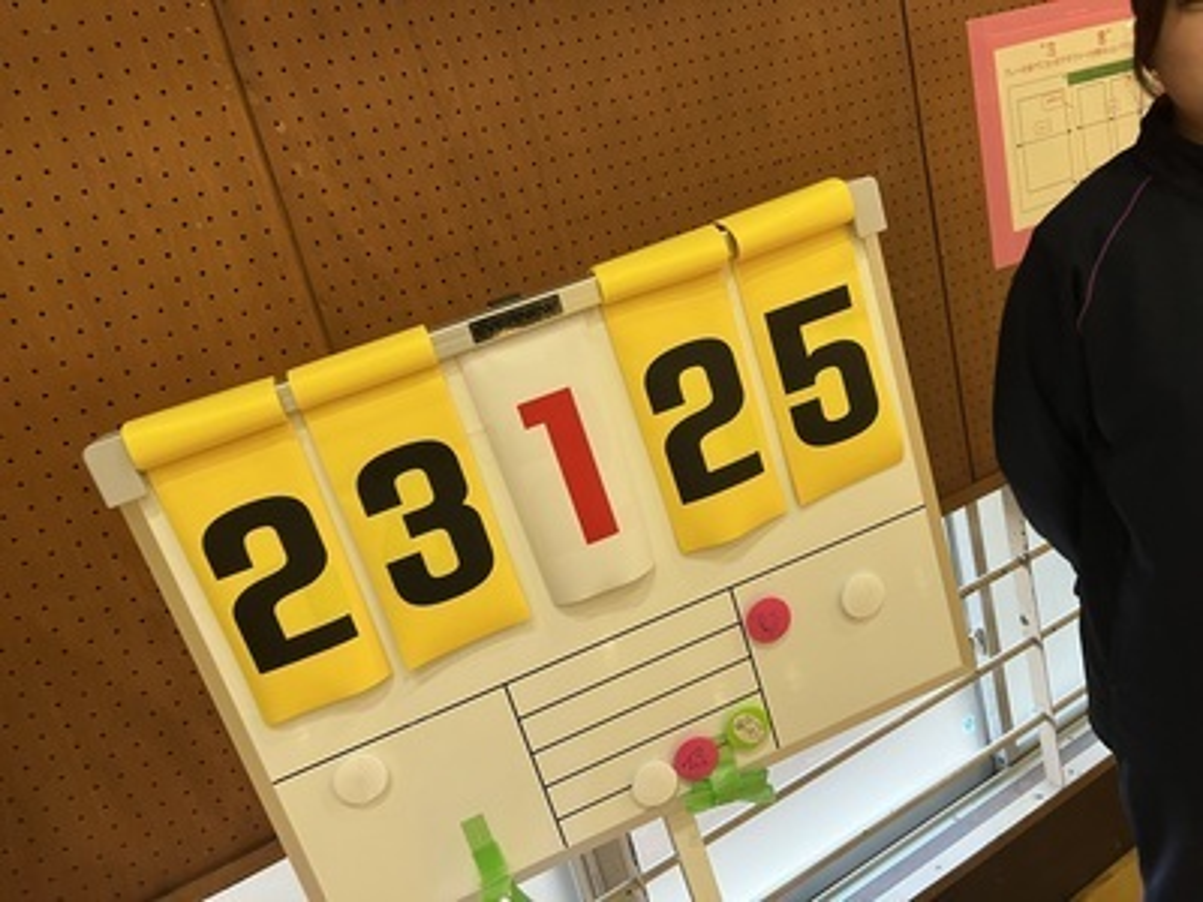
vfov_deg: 53.1
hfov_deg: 67.3
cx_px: 602
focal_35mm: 26
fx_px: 904
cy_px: 451
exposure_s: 1/100
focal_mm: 5.1
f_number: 1.6
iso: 125
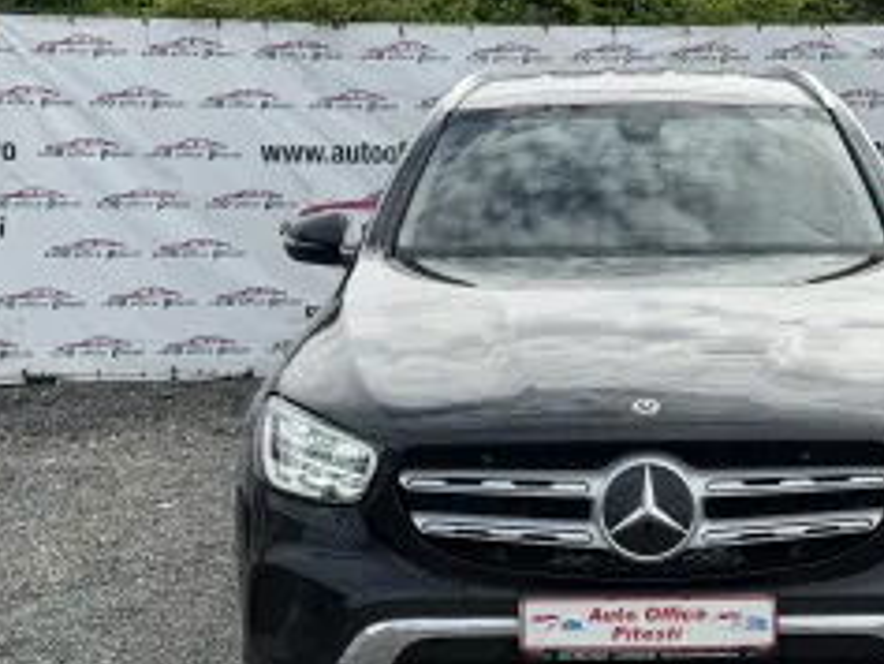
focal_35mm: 73
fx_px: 1865
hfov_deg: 26.4
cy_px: 455
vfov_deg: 20.1
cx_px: 645
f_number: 1.78
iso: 64
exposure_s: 1/3096
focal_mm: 6.76
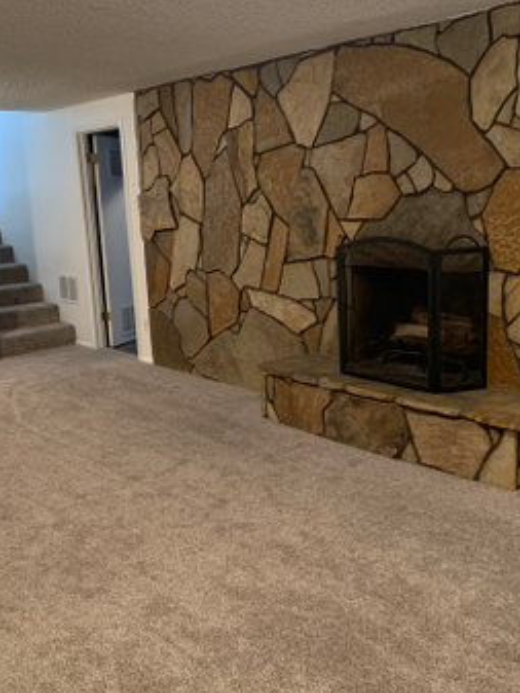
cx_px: 253
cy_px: 329
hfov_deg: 38.7
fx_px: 741
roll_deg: +1.4
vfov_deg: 50.1
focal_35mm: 37
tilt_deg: -11.7
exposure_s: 1/30
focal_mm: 4.25
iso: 320
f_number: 1.8
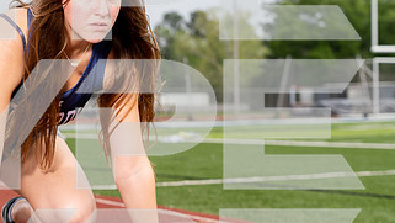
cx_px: 52
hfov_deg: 20.2
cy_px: 125
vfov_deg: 11.7
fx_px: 1090
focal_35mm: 104
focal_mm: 55
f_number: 4
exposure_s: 1/1600
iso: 250
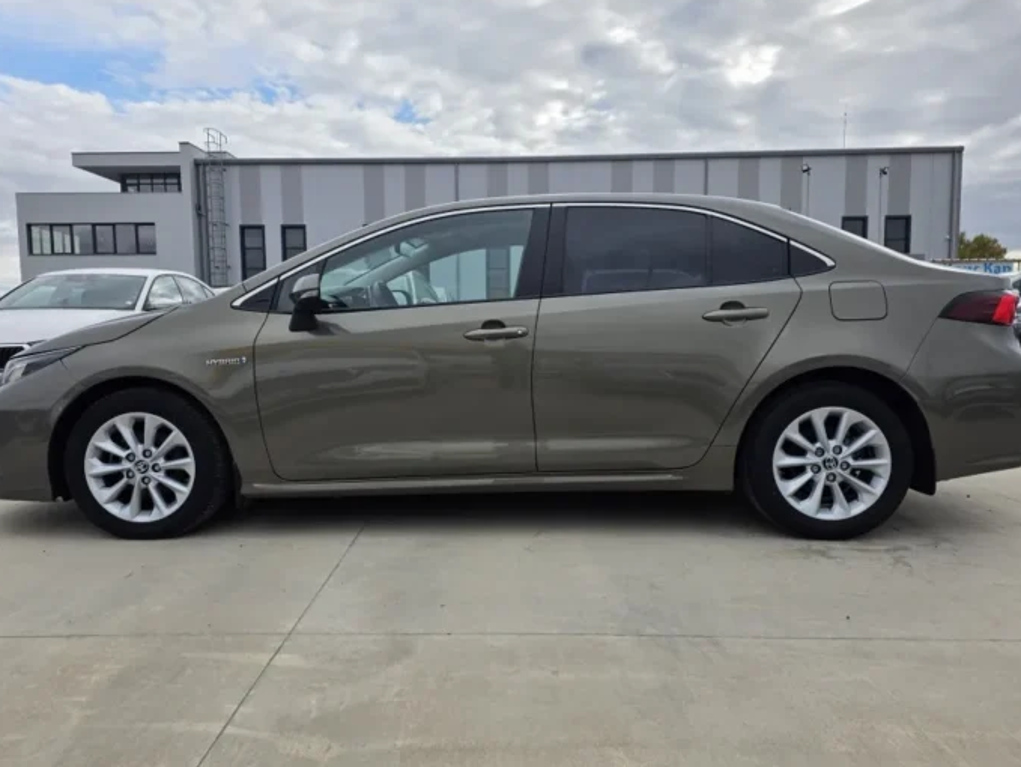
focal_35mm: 26
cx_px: 496
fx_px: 767
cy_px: 388
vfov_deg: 53.1
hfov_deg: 67.3
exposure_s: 1/5296
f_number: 1.7
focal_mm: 6.25
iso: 80
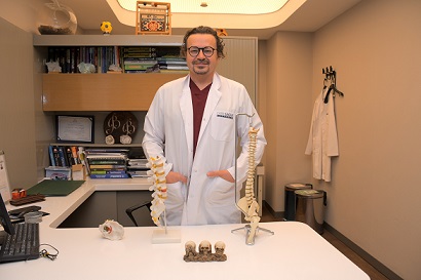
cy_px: 140
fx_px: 351
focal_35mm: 30
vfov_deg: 43.6
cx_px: 210
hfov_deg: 62.0
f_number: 5
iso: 200
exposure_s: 1/60
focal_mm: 20
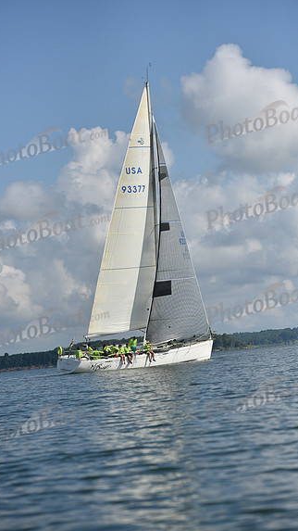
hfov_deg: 11.6
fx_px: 1462
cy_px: 267
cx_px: 158
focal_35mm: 104
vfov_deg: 20.6
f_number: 4
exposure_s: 1/8000
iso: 320
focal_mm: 98
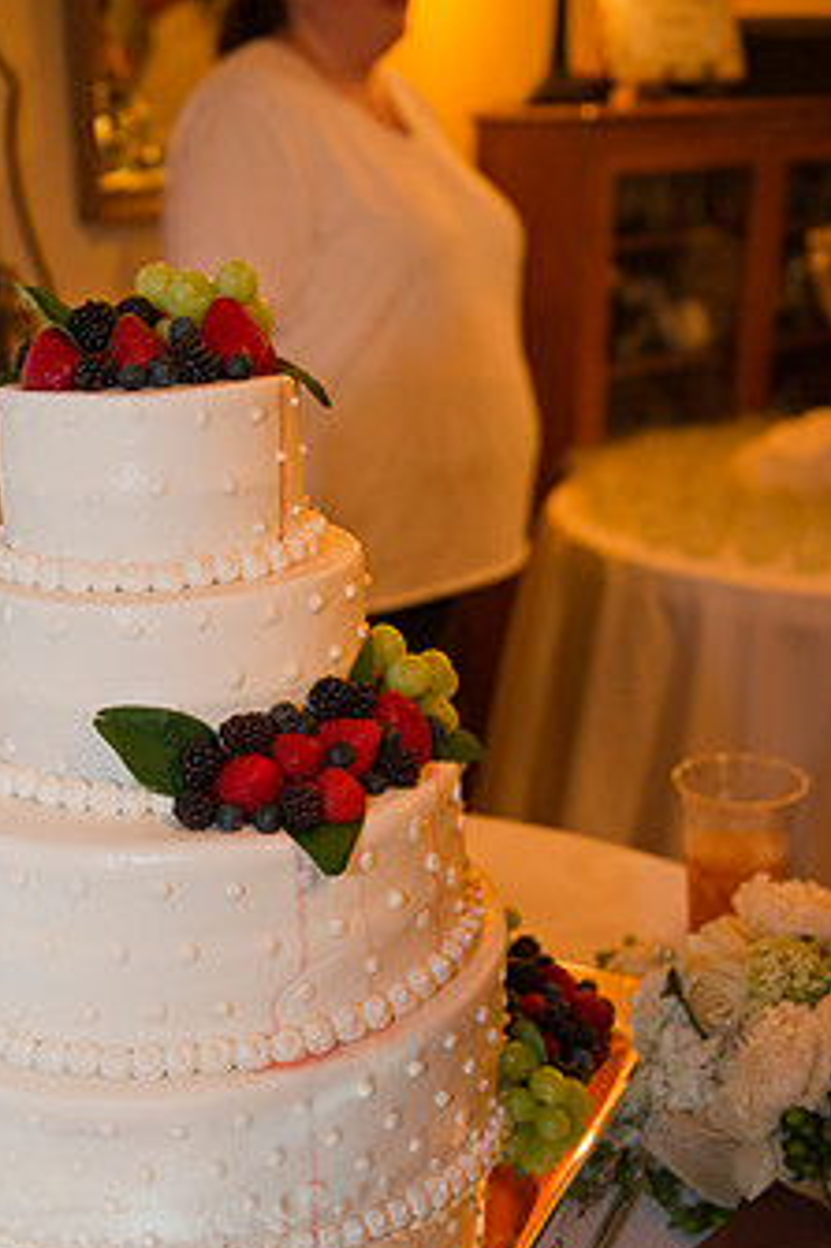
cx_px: 304
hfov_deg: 28.5
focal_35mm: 47
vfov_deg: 41.4
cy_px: 827
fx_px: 1629
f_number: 2.8
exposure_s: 1/100
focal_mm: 35
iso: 2000
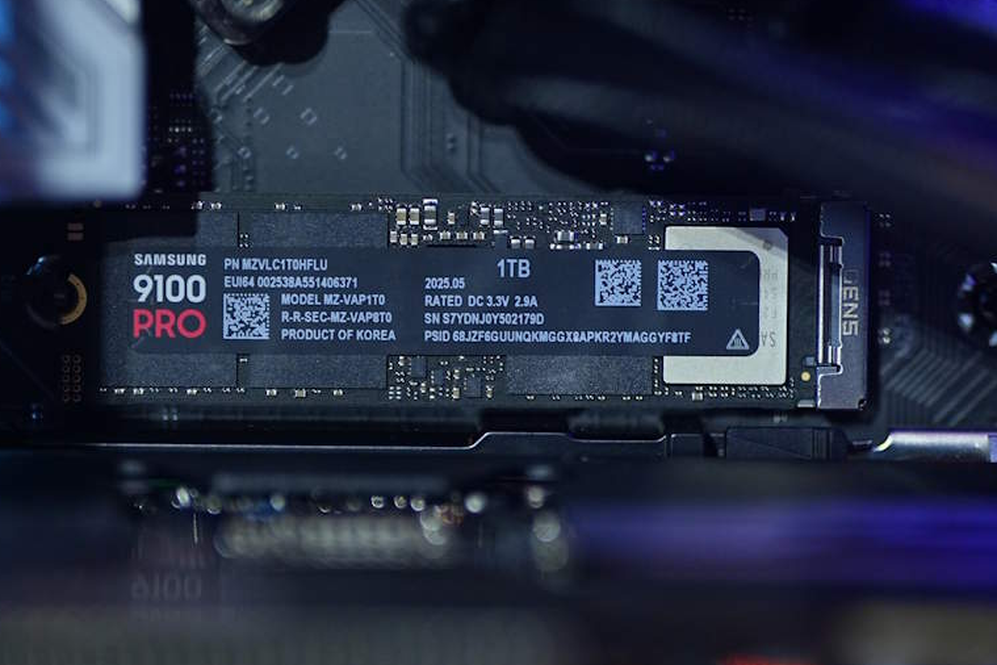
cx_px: 516
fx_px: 8751
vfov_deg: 4.3
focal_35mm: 316
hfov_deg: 6.5
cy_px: 320
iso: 1000
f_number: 2.8
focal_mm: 200
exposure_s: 1/60
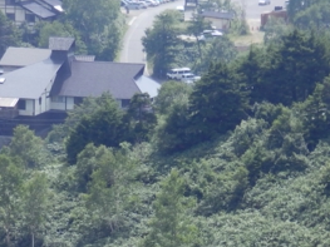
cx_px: 173
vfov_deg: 6.4
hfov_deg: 8.6
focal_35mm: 231
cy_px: 222
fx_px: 2201
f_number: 4.8
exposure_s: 1/250
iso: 80
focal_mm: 13.6
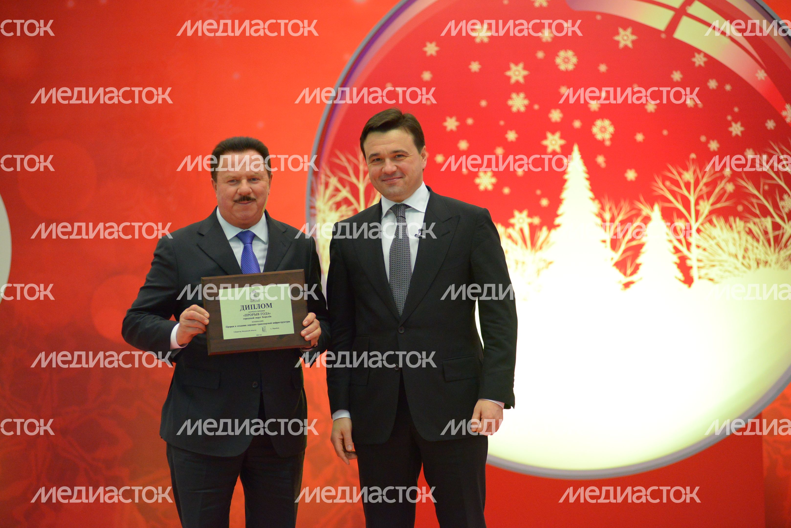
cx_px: 396
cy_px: 264
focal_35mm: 145
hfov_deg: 14.1
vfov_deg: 9.5
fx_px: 3187
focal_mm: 145
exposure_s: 1/500
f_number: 3.2
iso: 4000
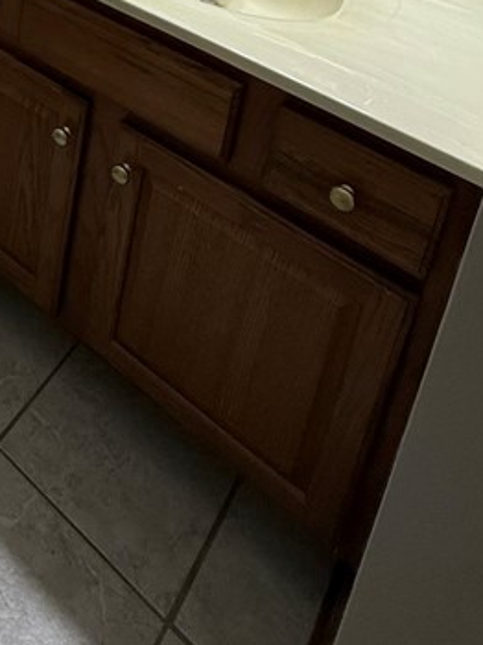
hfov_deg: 30.7
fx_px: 764
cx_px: -68
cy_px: -199
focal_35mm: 41
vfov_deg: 33.3
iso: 160
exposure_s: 1/120
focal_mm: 2.22
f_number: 2.2
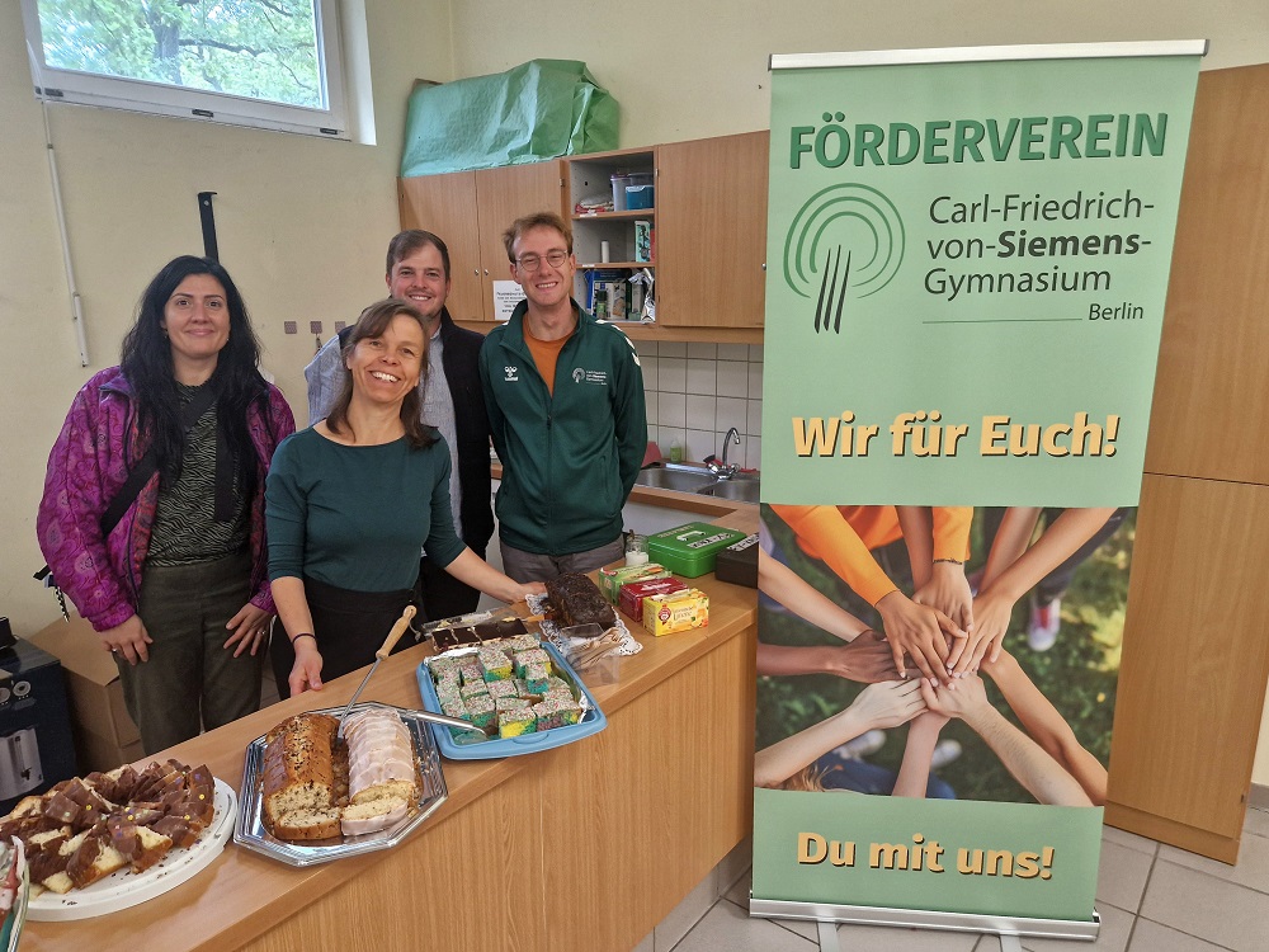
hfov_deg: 73.9
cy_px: 476
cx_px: 634
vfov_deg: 58.9
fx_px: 843
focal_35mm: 23
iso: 200
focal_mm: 5.4
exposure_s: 1/100
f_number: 1.8
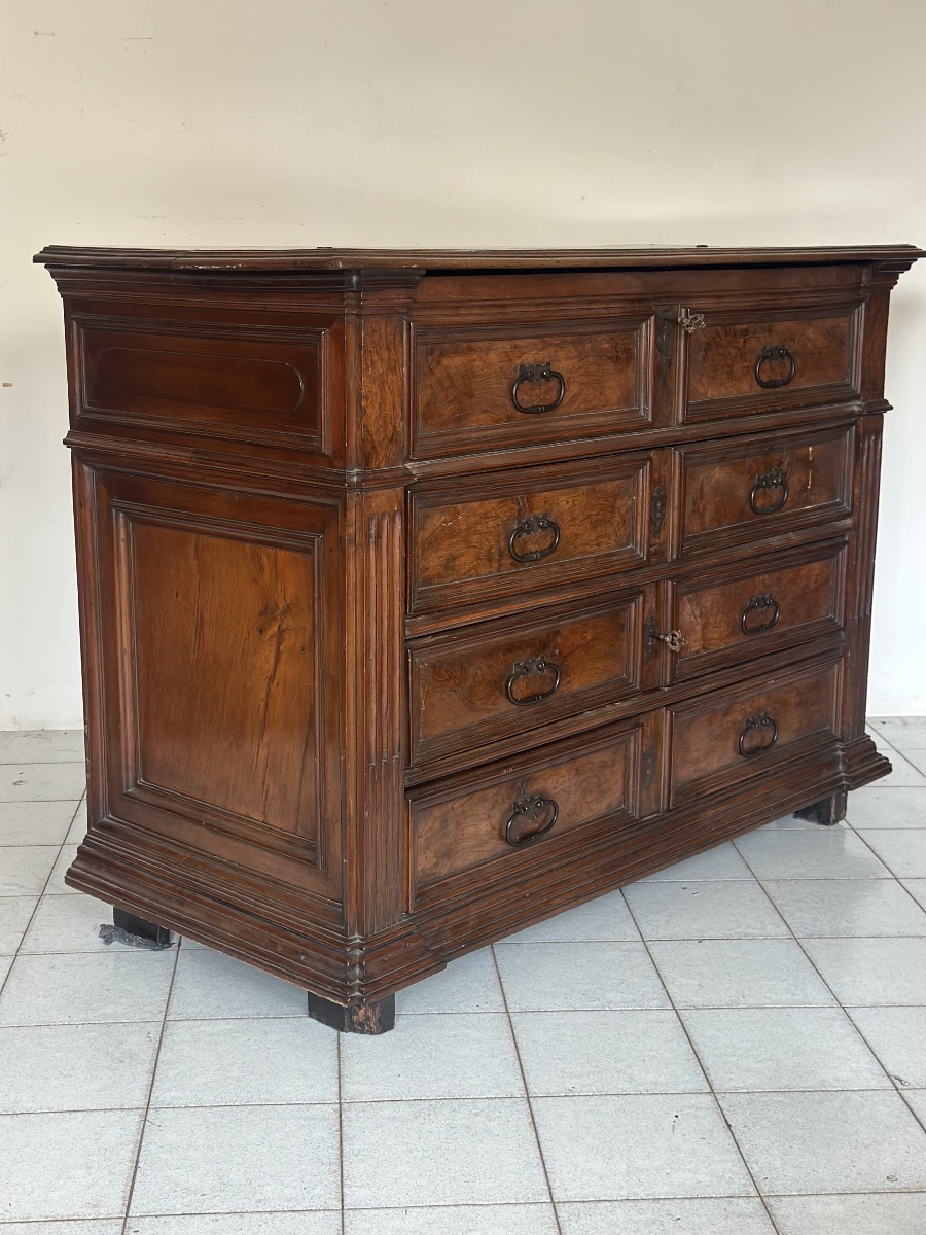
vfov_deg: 39.7
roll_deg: -1.0
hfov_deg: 30.3
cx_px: 463
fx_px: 1712
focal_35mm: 48
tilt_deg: -11.1
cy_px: 618
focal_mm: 6.86
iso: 250
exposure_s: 1/60
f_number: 1.78
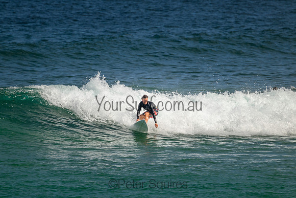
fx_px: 6579
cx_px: 148
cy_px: 99
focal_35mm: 800
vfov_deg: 1.7
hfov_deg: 2.6
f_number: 11
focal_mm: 800
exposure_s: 1/2000
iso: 720
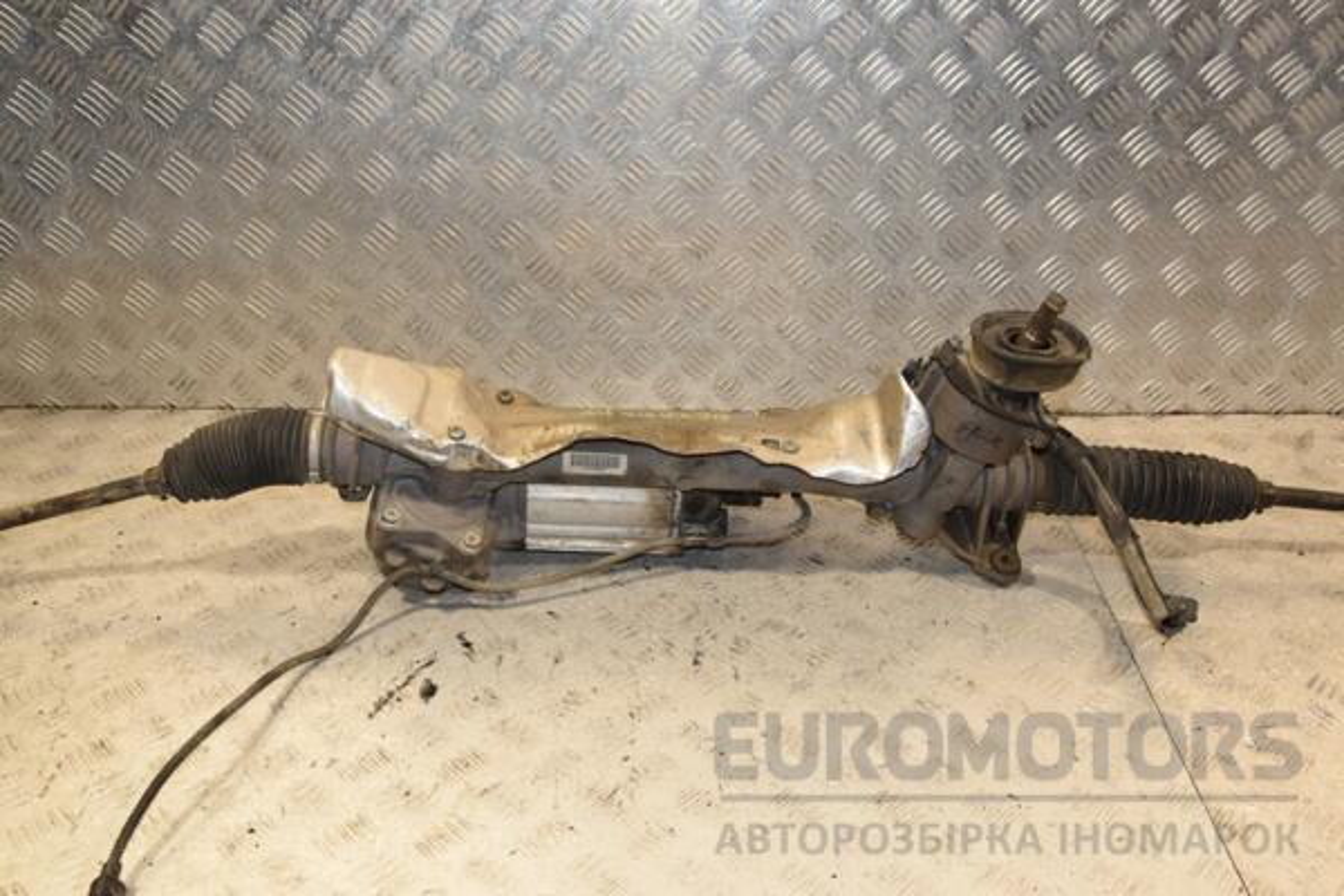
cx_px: 672
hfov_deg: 57.2
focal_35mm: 33
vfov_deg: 40.0
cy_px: 448
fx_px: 1232
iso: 800
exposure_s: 1/200
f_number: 8
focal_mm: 22
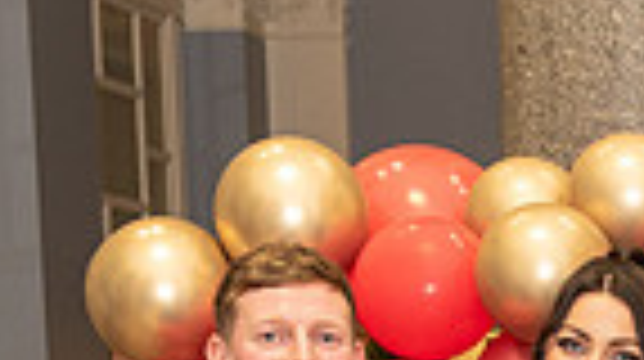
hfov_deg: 11.9
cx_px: 1062
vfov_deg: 6.8
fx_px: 2916
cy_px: 805
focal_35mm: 171
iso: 400
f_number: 4.5
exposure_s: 1/60
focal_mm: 31
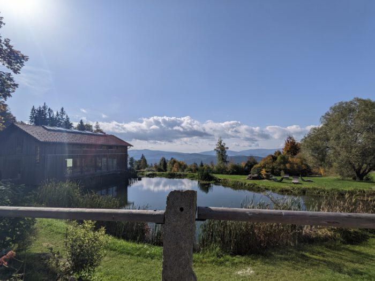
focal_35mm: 16
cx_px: 188
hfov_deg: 94.5
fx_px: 173
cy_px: 140
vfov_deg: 78.1
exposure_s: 1/4098
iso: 43
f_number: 2.2
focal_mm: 2.22
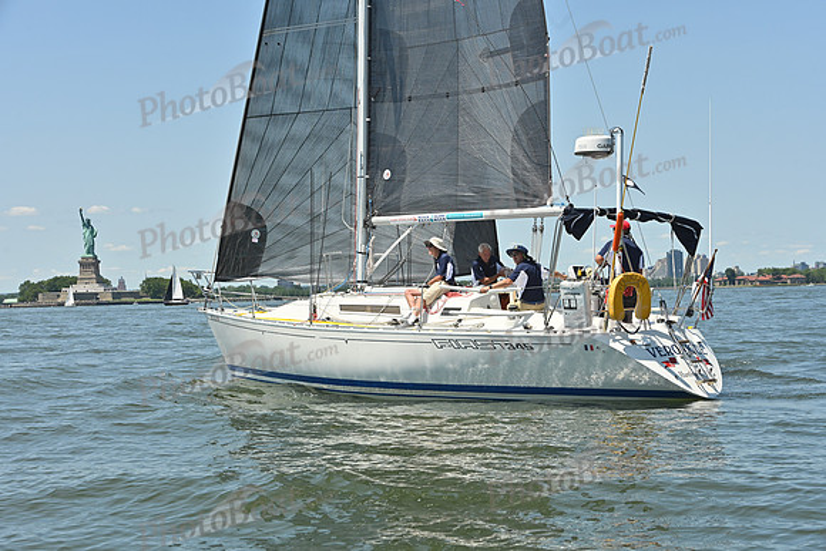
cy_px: 276
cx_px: 413
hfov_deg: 28.8
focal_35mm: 70
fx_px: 1606
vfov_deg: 19.5
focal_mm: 70
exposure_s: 1/1000
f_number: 9
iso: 320
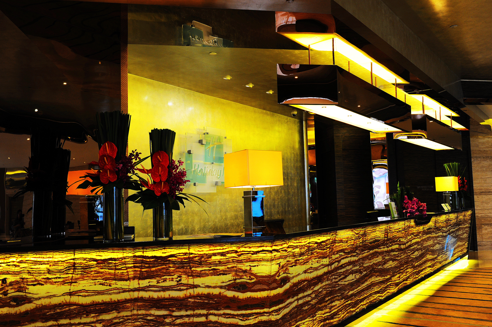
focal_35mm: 32
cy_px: 164
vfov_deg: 41.1
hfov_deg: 58.7
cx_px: 246
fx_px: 437
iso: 800
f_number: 8
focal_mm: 32
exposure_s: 1/13
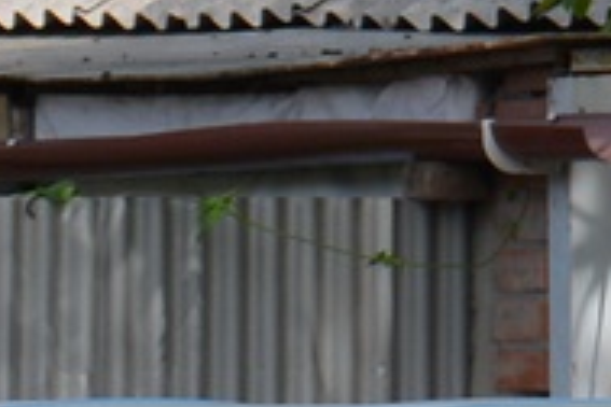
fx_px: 12541
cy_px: 778
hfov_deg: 2.8
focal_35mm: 739
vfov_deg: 1.9
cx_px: 155
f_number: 8
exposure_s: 1/250
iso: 180
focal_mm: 62
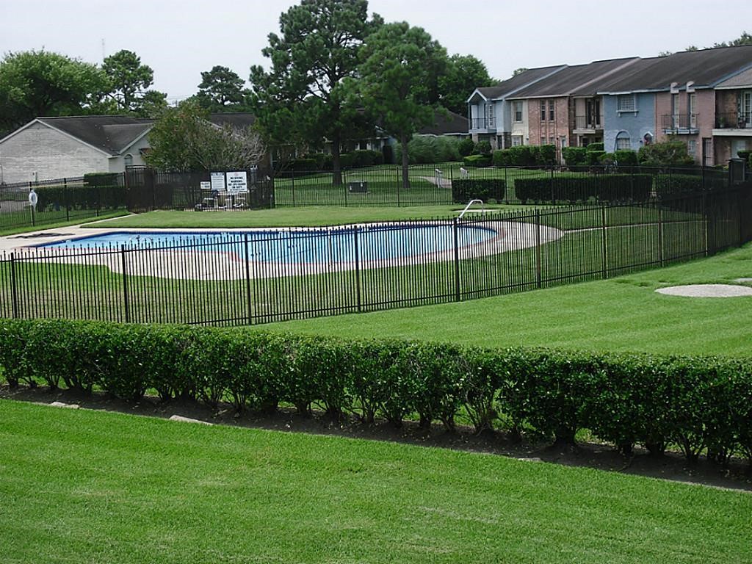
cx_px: 376
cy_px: 282
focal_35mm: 63
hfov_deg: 30.7
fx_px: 1369
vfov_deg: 23.3
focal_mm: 11.2
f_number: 10.6
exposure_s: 1/500
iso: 80
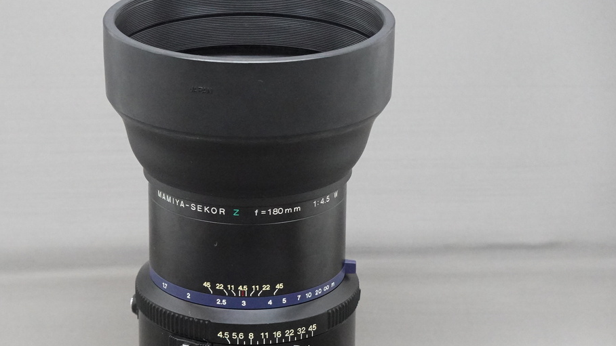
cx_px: 233
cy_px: 221
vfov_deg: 8.4
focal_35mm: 144
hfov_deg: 14.9
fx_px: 2352
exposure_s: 1/125
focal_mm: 38.13
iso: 2500
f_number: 4.5
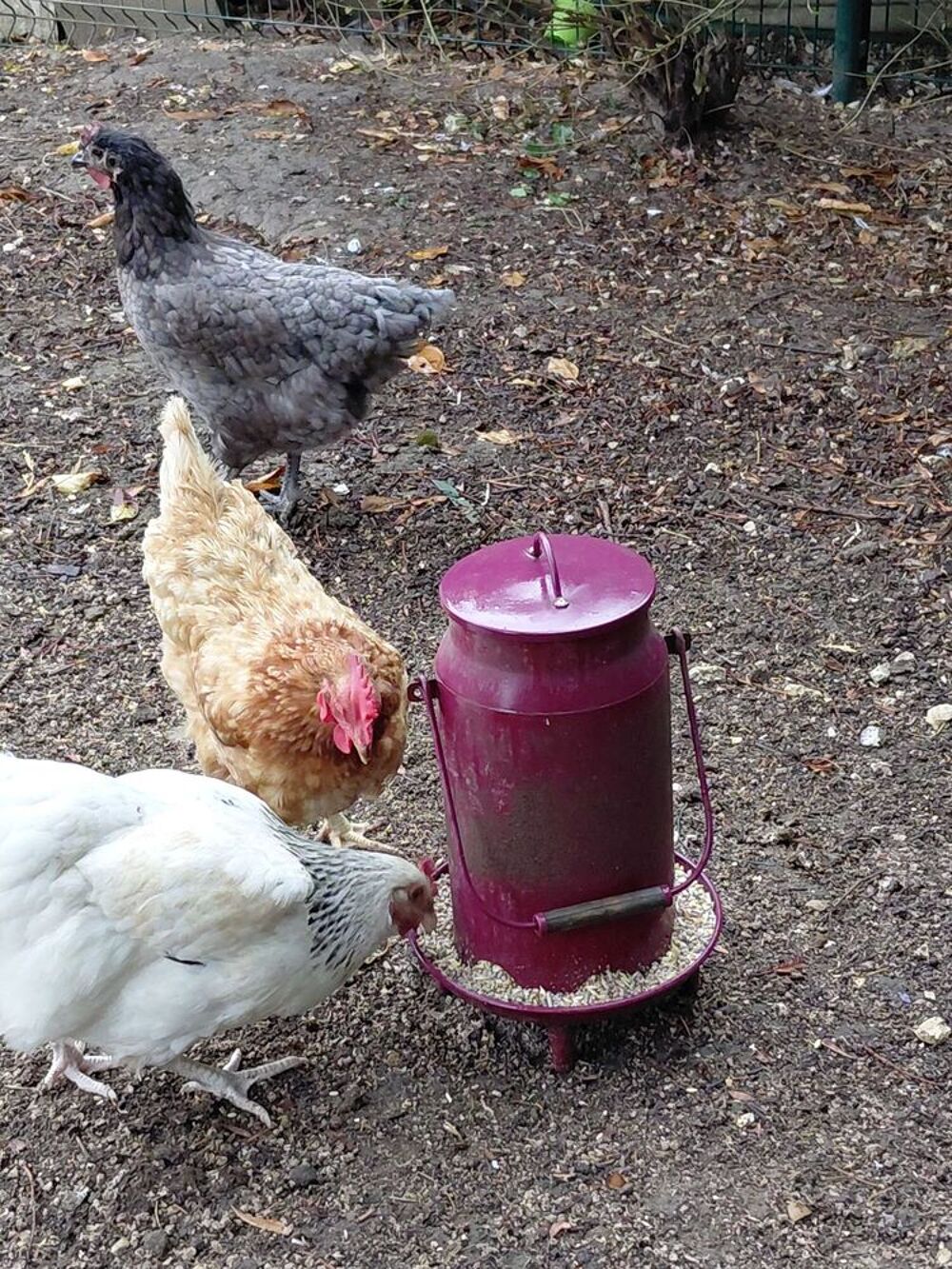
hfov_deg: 54.9
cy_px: 634
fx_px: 917
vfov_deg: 69.4
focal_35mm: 25
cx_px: 476
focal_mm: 4.69
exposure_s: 1/50.1
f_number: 1.8
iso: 320
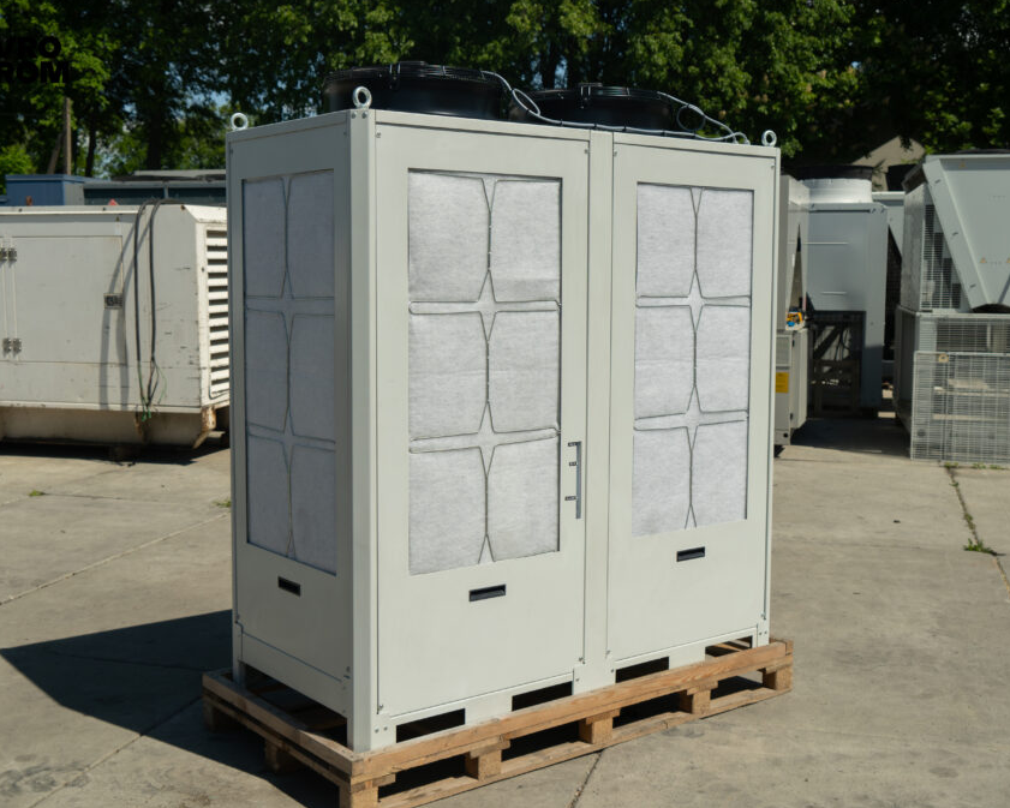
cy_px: 404
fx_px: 1196
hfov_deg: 45.8
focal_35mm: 40
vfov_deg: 37.3
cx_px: 497
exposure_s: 1/320
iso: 100
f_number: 5.6
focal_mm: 35
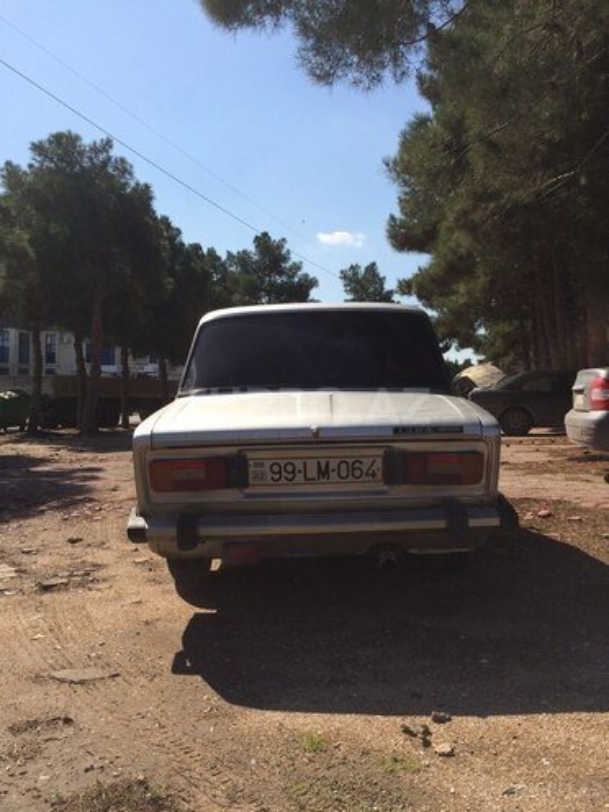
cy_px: 406
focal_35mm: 29
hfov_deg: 48.2
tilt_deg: -0.5
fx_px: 680
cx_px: 304
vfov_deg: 61.7
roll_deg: -1.0
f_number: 2.2
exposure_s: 1/3425
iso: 32
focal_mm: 4.15
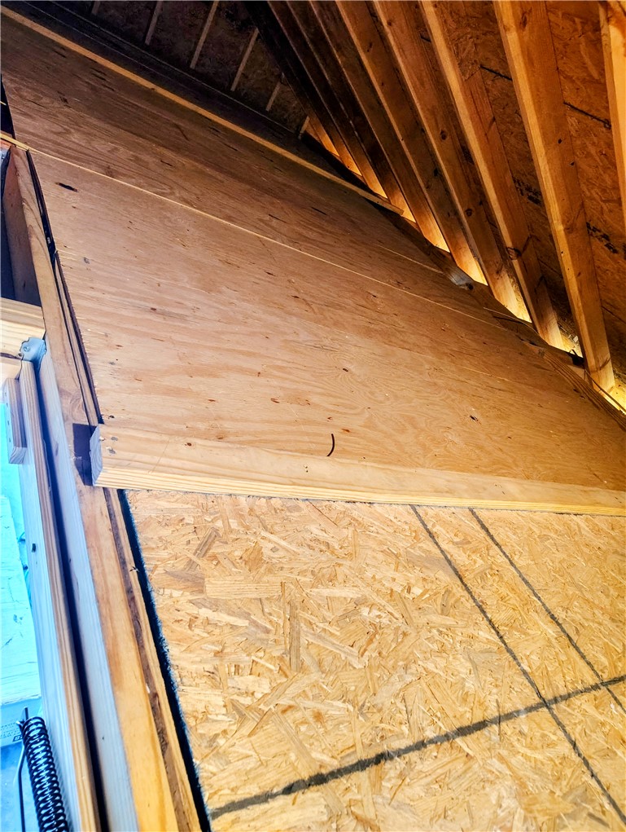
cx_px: 313
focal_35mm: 24
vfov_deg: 71.5
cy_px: 416
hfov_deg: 56.9
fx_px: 577
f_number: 1.8
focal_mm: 5.56
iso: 3009
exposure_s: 1/30
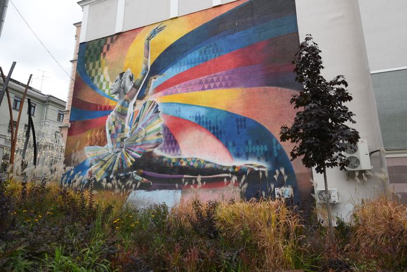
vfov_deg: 57.3
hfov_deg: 78.6
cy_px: 136
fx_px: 249
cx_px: 204
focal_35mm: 22
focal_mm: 22
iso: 125
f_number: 5
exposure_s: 1/250
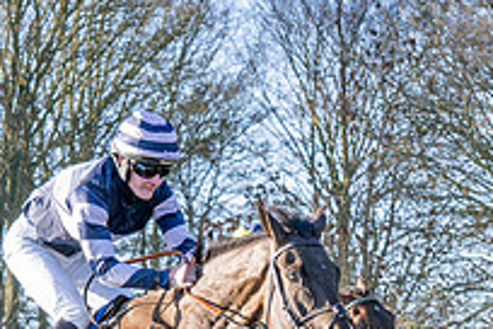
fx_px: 2944
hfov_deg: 9.6
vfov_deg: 6.3
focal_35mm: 215
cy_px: 502
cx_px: 112
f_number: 4.5
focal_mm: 35
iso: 400
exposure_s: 1/1250
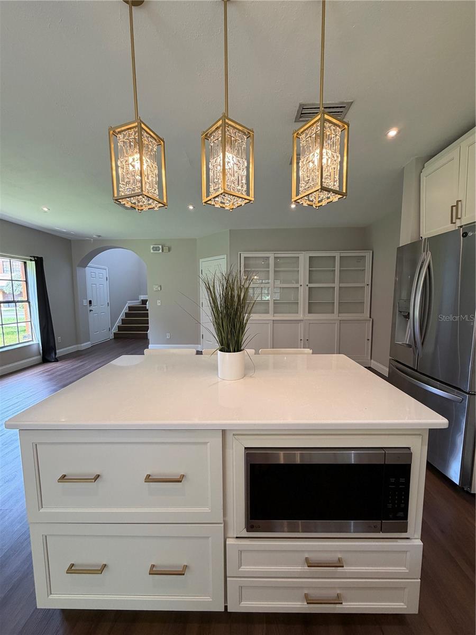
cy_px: 318
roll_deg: +0.0
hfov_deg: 85.7
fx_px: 257
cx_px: 238
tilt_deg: -5.0
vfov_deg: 102.1
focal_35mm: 14
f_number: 2.2
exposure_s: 1/120
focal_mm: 2.22
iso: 200
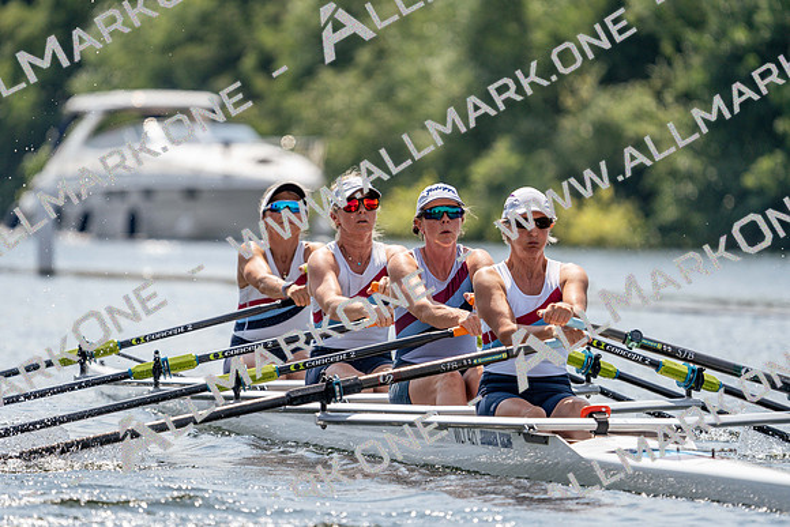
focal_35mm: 385
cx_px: 395
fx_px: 8450
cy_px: 264
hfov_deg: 5.4
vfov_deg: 3.6
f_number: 6.3
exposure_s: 1/1600
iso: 200
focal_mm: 385
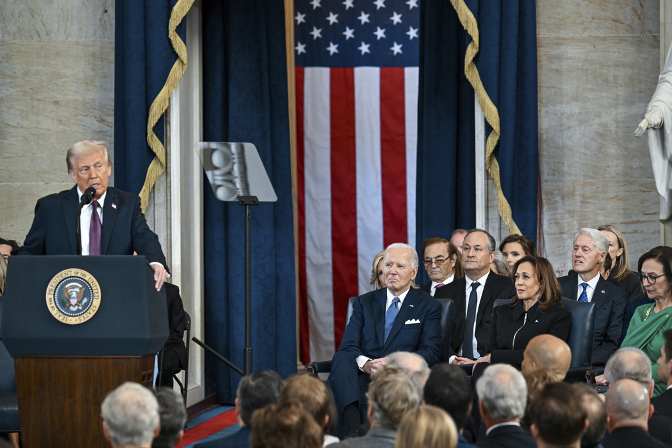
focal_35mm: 210
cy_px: 224
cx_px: 336
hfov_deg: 9.8
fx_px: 3920
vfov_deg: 6.5
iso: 3200
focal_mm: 210
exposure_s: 1/200
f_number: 5.6
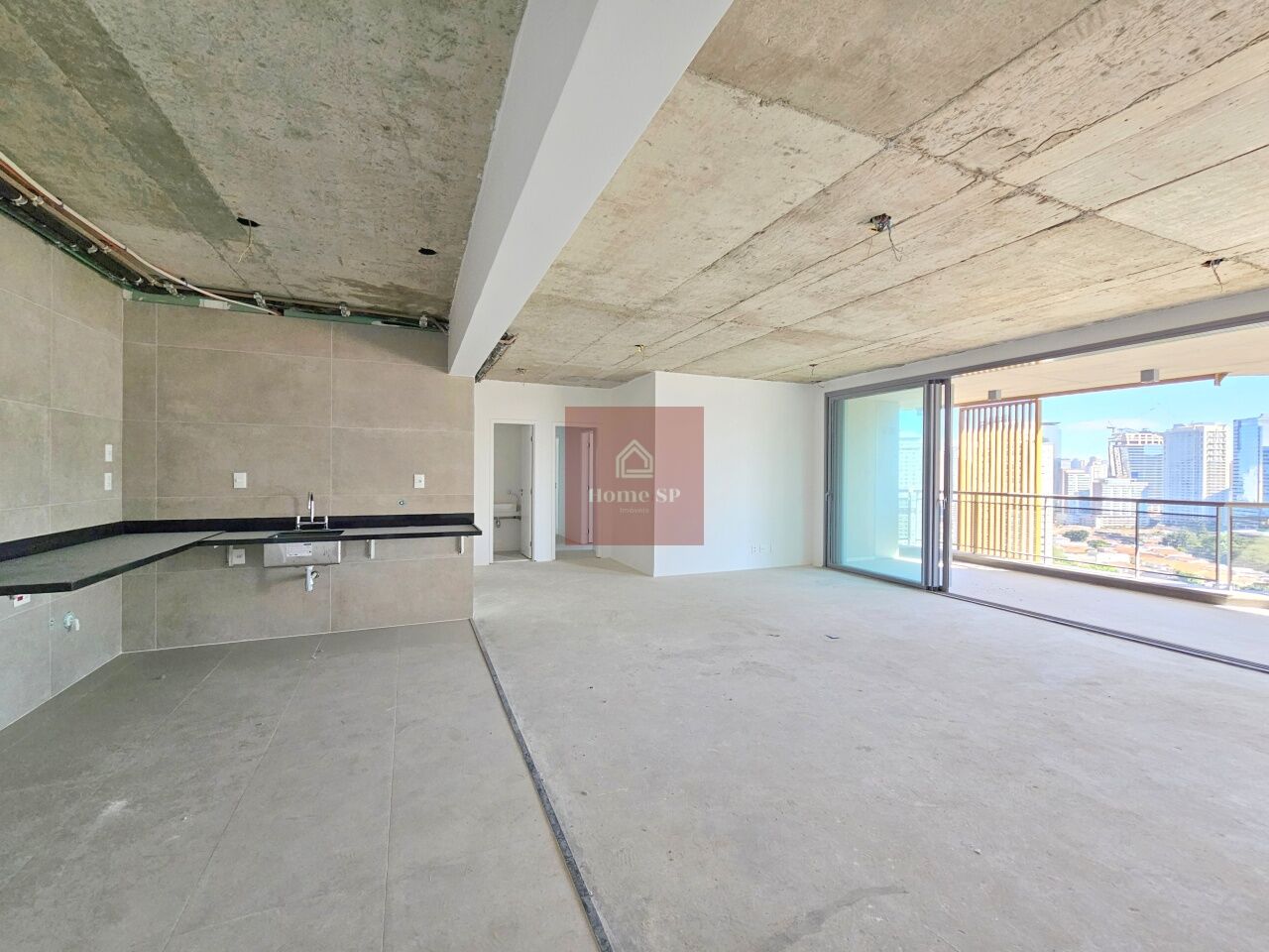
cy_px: 476
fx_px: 477
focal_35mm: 13
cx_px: 634
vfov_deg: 89.9
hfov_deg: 106.2
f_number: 2.2
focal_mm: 2.2
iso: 200
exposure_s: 1/370
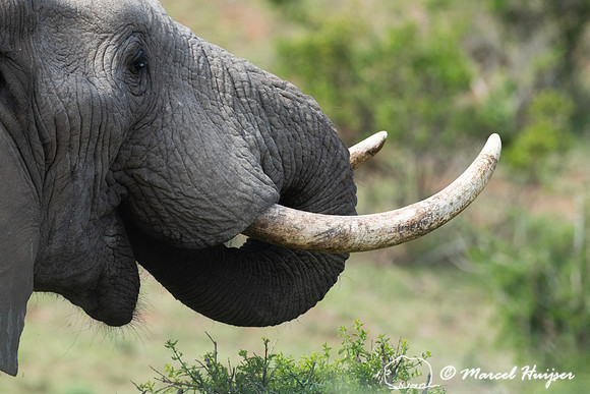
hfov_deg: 3.4
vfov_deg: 2.3
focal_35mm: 600
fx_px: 9835
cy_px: 197
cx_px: 295
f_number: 9
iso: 1250
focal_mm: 600
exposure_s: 1/1250
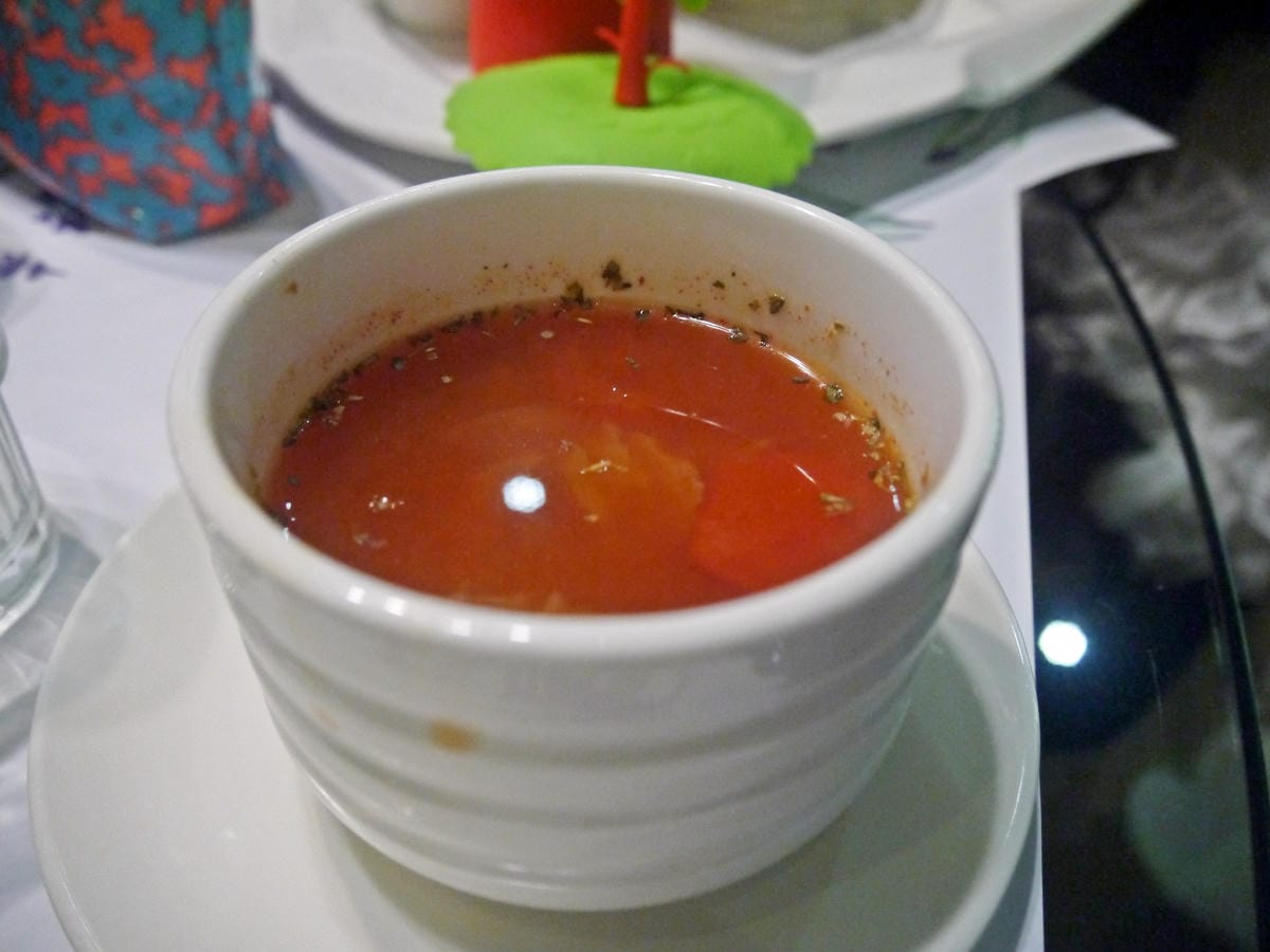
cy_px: 476
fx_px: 1027
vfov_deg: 49.7
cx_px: 635
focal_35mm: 28
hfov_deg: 63.4
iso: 1600
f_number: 3.5
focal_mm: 14
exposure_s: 1/125
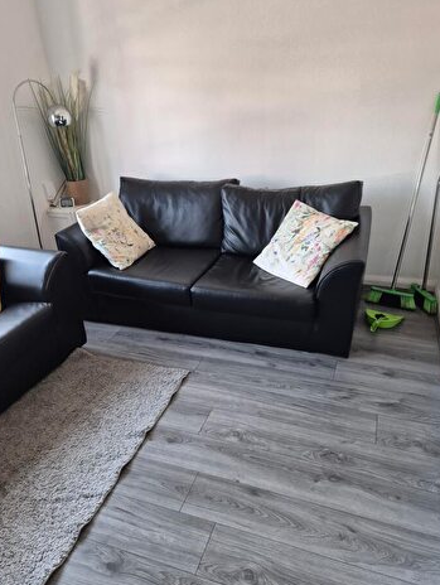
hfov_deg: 53.1
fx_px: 440
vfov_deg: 67.2
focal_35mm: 26
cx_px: 216
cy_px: 298
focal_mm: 5.4
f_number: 1.8
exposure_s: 1/100
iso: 200
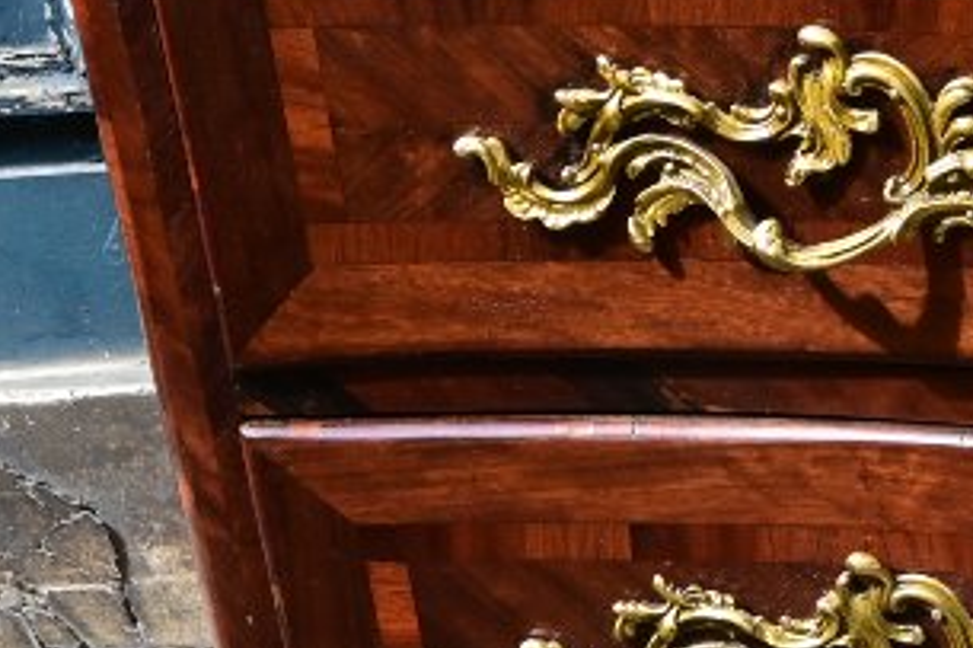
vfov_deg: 11.6
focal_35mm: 118
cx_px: 1493
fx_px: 3187
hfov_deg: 15.8
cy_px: 517
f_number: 11
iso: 250
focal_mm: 20
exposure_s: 1/125
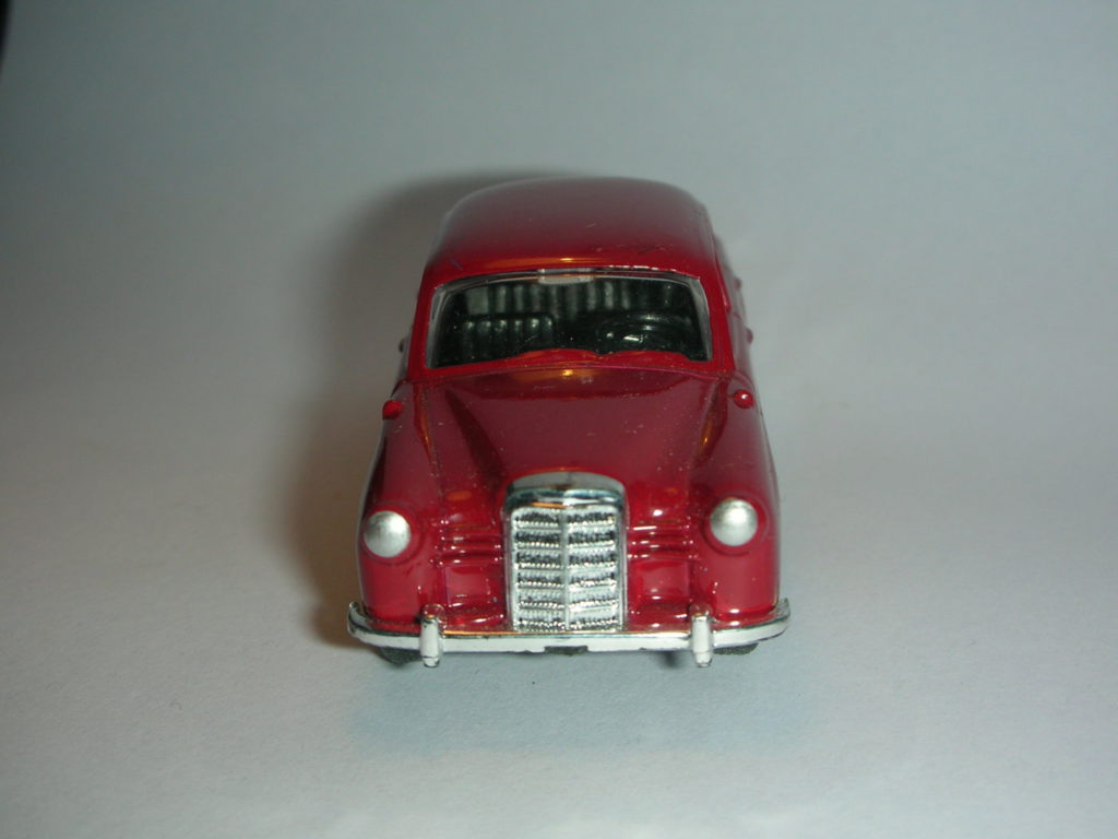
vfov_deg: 24.0
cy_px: 420
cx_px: 559
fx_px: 1970
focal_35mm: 61
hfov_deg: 31.7
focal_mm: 10.1
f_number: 11.3
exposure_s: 1/120
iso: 50
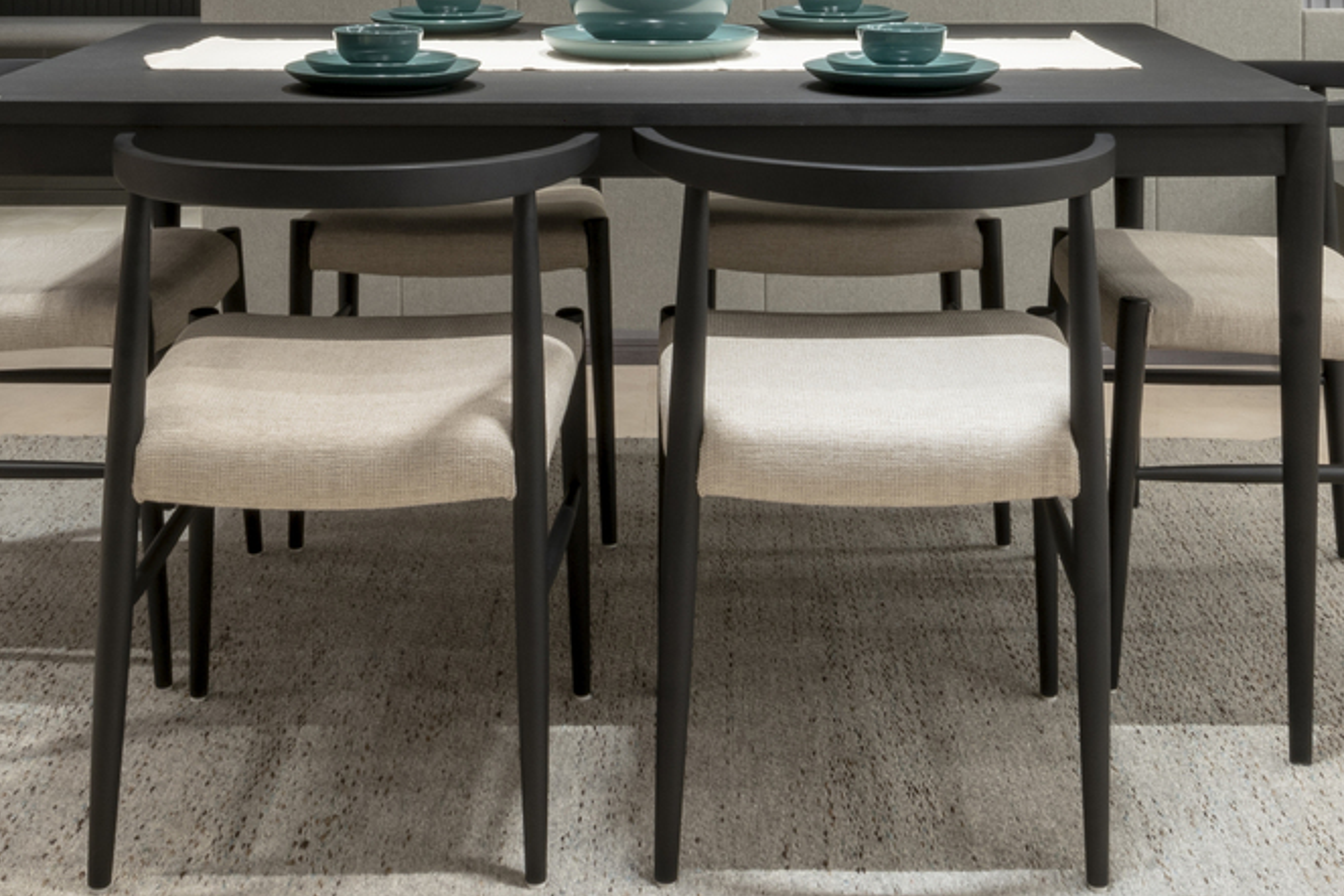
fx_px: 1792
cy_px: -191
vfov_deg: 25.2
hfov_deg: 41.1
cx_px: 600
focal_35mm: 48
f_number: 22
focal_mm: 16
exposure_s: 2
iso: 100
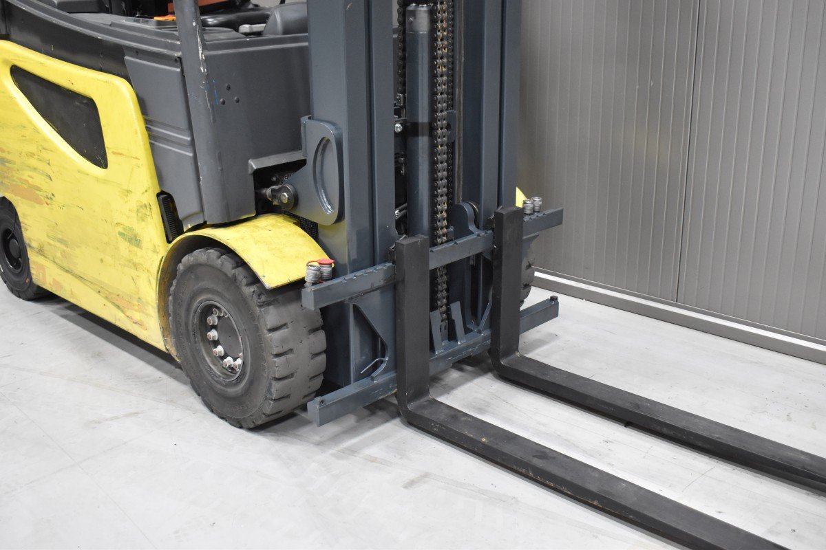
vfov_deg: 34.2
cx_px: 413
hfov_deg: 49.6
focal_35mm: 39
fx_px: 895
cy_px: 275
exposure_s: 1/50
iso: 1600
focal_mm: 26
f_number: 4
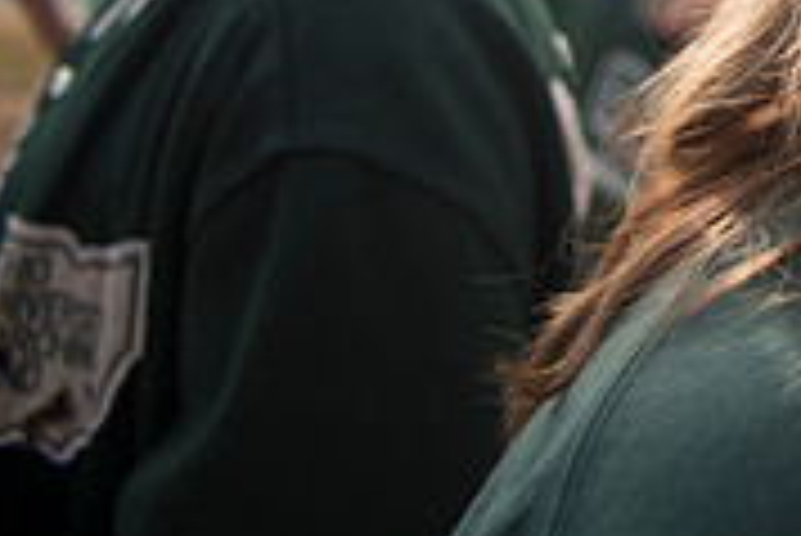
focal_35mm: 78
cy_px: -218
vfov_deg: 16.3
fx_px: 1737
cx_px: 1188
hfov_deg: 21.8
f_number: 2.8
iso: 250
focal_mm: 24
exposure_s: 1/2000
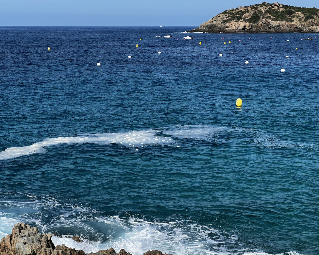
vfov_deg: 19.0
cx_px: 149
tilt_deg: -7.1
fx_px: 765
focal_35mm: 81
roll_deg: +0.4
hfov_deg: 23.6
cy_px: 128
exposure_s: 1/708
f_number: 2.8
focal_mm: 9
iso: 32
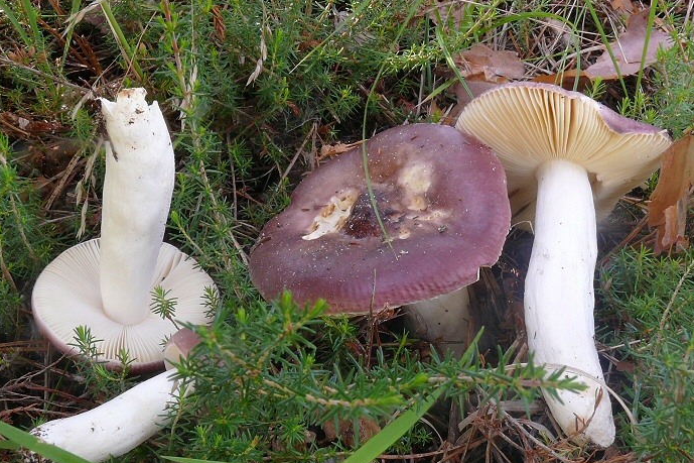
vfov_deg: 35.9
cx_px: 350
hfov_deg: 51.9
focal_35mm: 37
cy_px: 256
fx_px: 713
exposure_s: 1/2
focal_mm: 7.4
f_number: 11
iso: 100
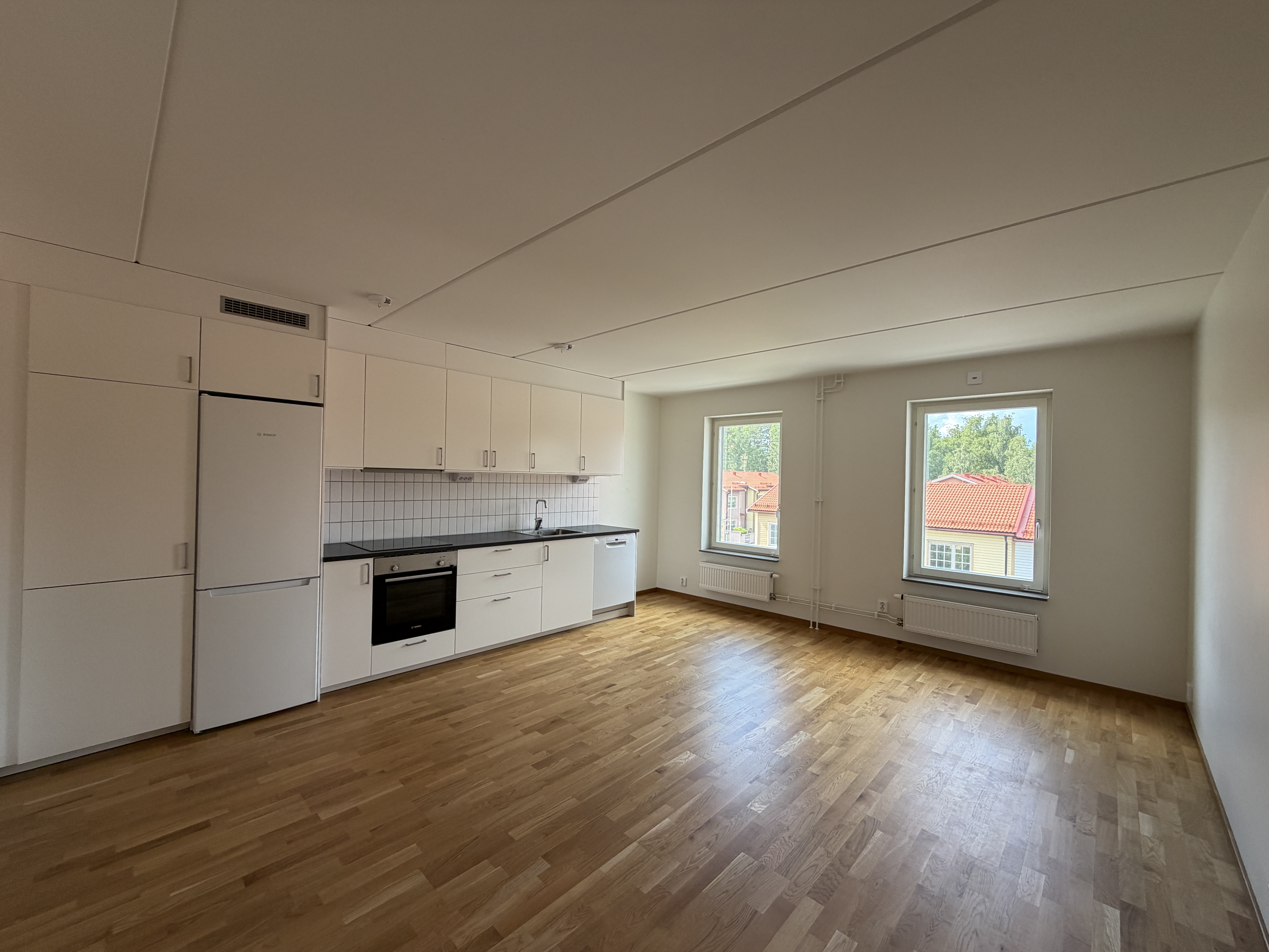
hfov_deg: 102.1
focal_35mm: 14
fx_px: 513
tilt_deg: -0.3
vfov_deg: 85.7
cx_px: 634
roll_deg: -1.0
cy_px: 476
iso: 80
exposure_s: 1/121
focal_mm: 2.22
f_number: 2.2
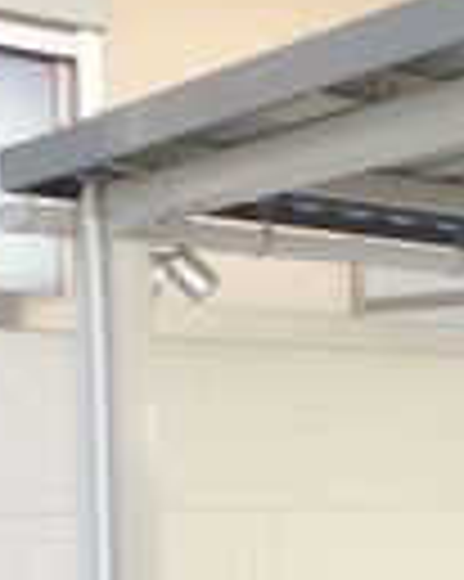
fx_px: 1753
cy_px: 656
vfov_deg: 18.1
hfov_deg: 13.4
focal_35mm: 102
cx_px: 869
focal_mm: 3.7
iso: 125
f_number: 3.5
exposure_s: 1/160
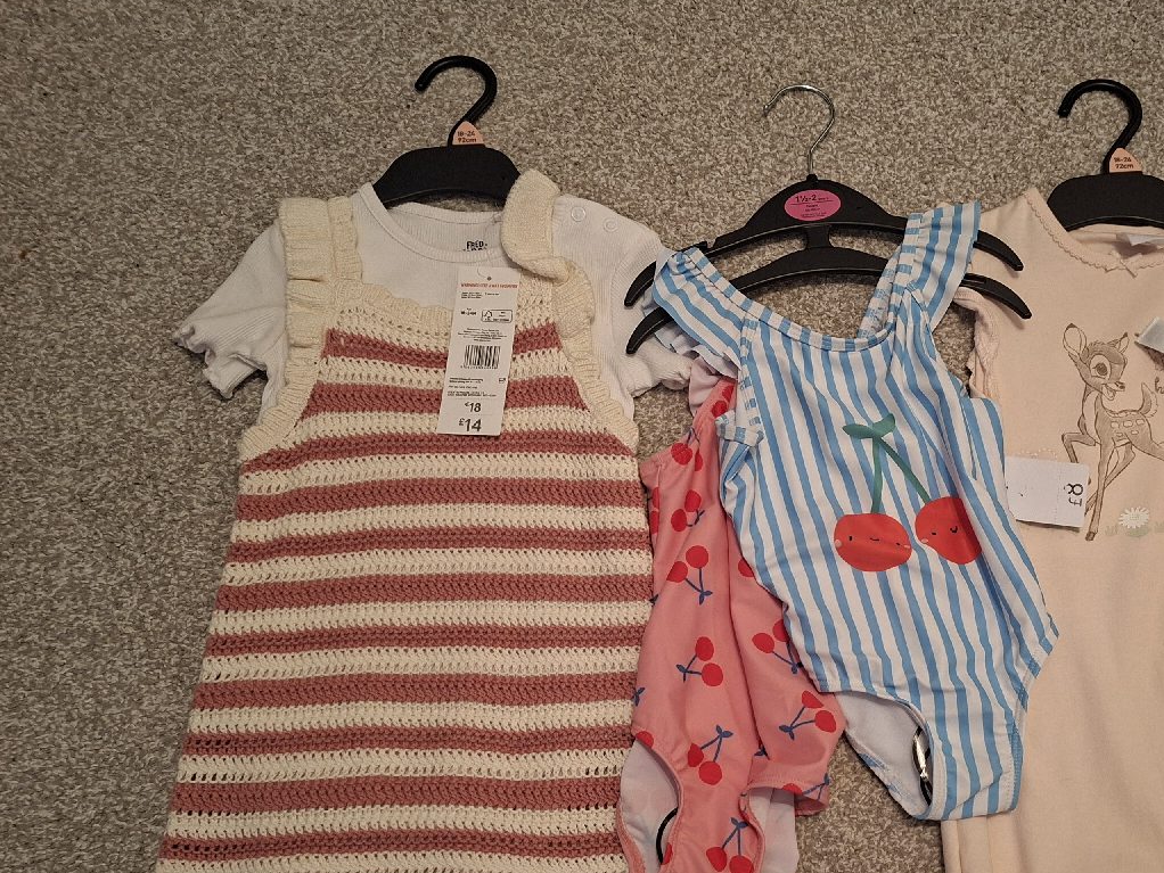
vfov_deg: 39.3
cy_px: 562
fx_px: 1211
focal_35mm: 36
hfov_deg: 50.2
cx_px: 802
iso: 400
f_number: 1.8
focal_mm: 5.54
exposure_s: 1/33
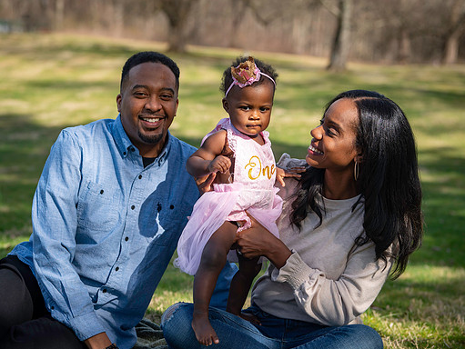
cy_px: 174
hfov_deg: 23.0
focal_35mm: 85
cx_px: 227
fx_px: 1143
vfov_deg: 17.4
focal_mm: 78
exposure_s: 1/2000
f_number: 4
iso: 250
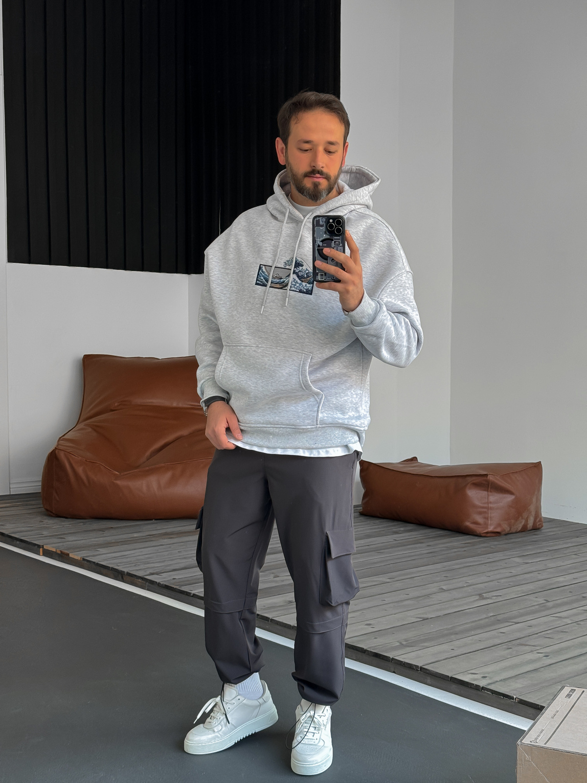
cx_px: 294
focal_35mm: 48
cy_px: 392
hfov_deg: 30.3
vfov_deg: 39.7
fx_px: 1085
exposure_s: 1/90
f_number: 1.8
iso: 100
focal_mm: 6.86
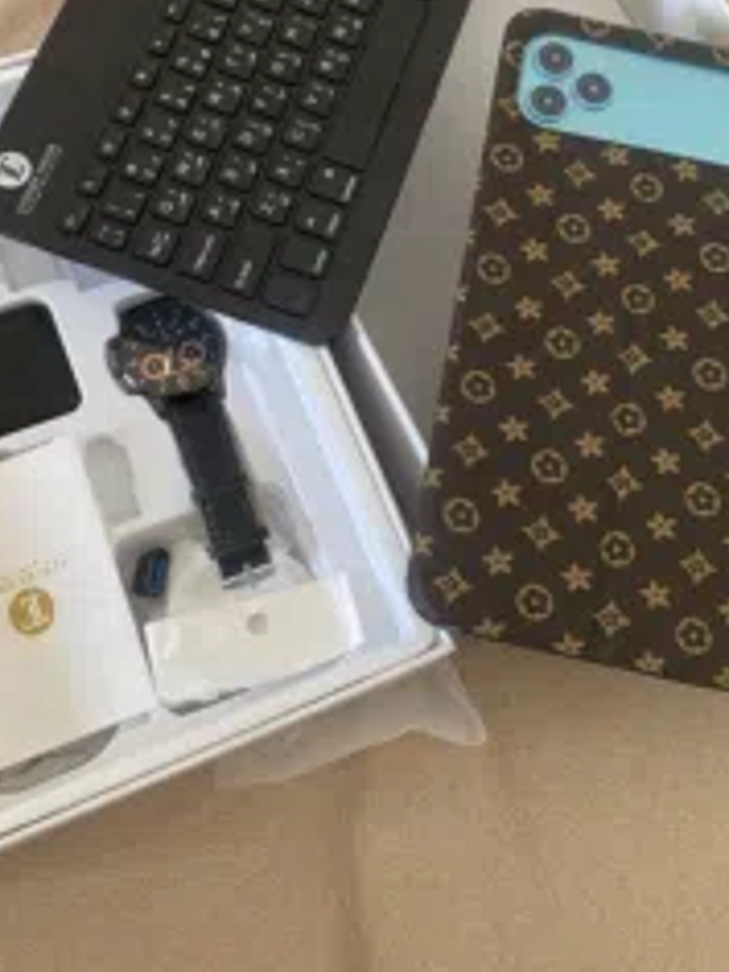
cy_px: 329
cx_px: 358
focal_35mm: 44
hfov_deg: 32.9
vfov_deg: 42.4
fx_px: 1235
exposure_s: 1/60
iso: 160
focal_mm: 4.25
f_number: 1.8
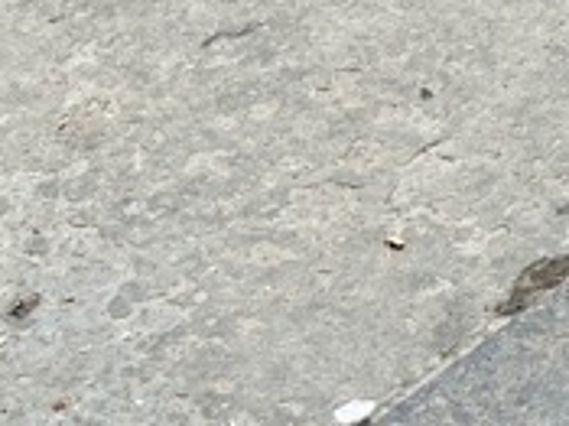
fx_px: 2349
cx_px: 1011
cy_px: 1041
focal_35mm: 143
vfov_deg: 9.2
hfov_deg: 12.6
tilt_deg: -58.5
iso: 40
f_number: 1.5
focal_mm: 5.7
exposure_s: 1/168
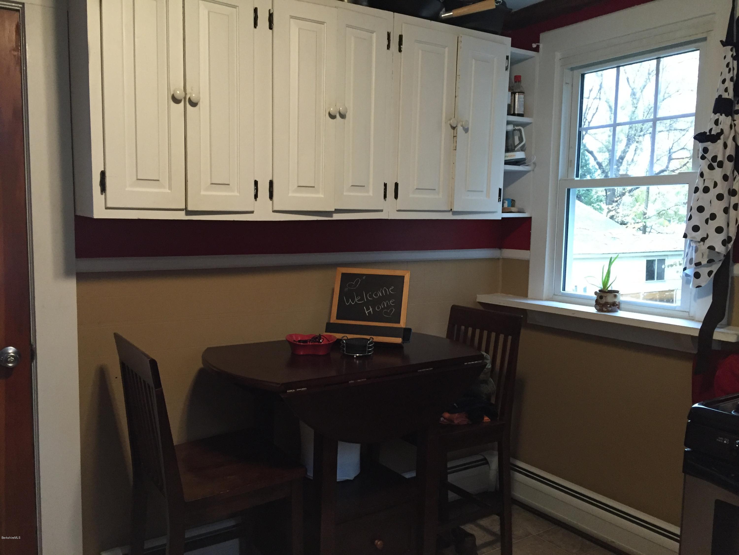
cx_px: 370
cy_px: 278
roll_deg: -0.5
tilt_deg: -6.2
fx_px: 619
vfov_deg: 48.2
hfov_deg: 61.7
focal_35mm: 29
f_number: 2.2
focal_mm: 4.15
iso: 200
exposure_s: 1/30
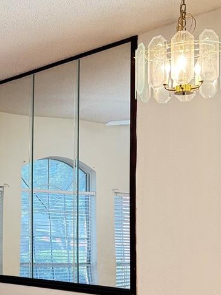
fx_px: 647
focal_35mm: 76
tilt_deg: +2.4
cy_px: 215
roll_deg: -0.3
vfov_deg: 25.4
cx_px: -79
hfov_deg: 17.9
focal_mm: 6.76
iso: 200
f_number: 1.78
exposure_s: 1/120
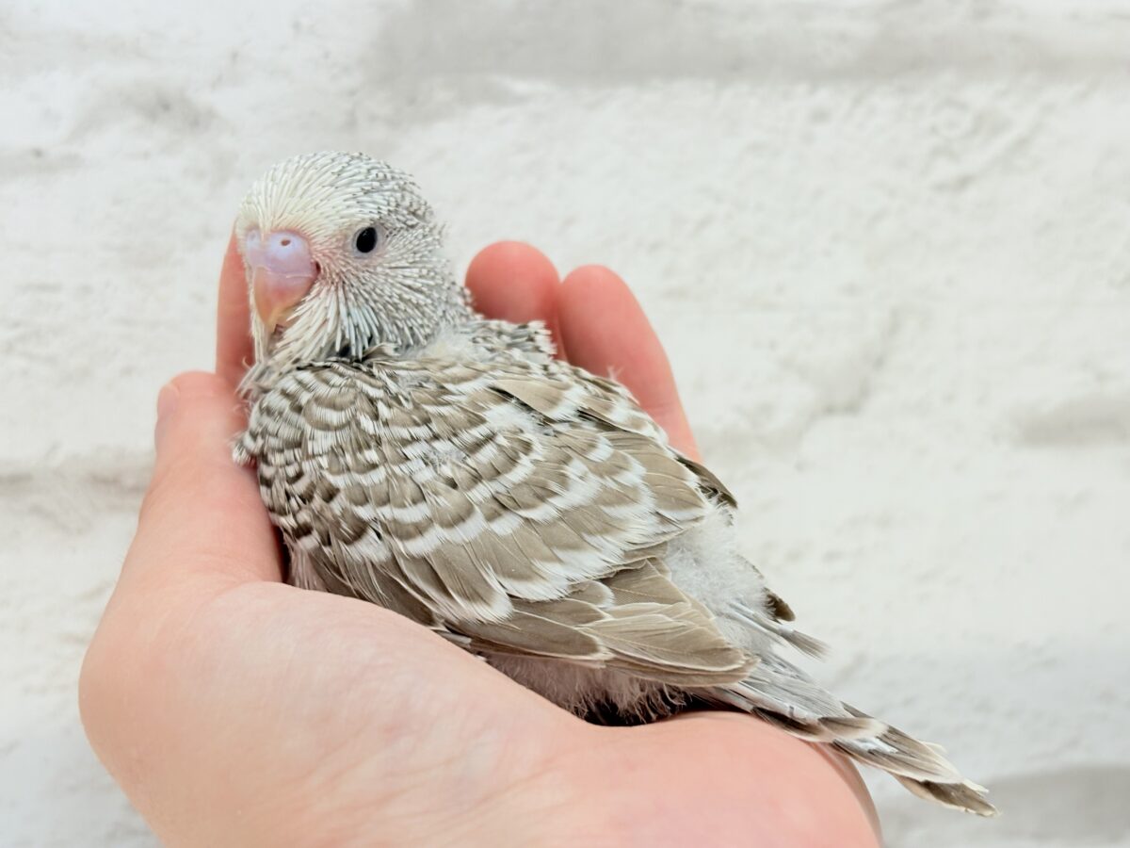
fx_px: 1697
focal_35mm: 52
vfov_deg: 28.0
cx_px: 565
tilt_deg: -8.0
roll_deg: +1.0
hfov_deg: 36.8
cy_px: 424
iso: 80
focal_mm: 5.96
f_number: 1.6
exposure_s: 1/100
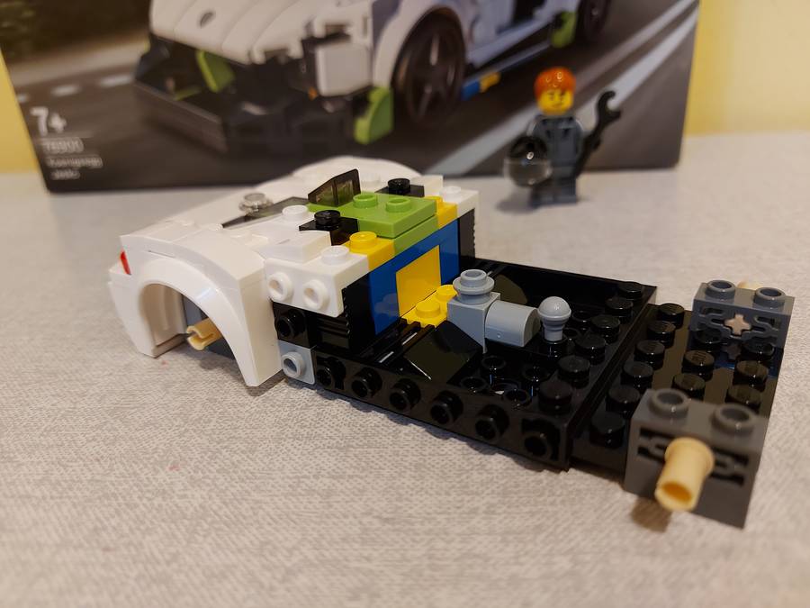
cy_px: 304
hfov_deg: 71.6
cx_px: 405
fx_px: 562
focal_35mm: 24
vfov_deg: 56.8
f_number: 1.8
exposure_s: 1/25
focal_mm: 5.23
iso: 250
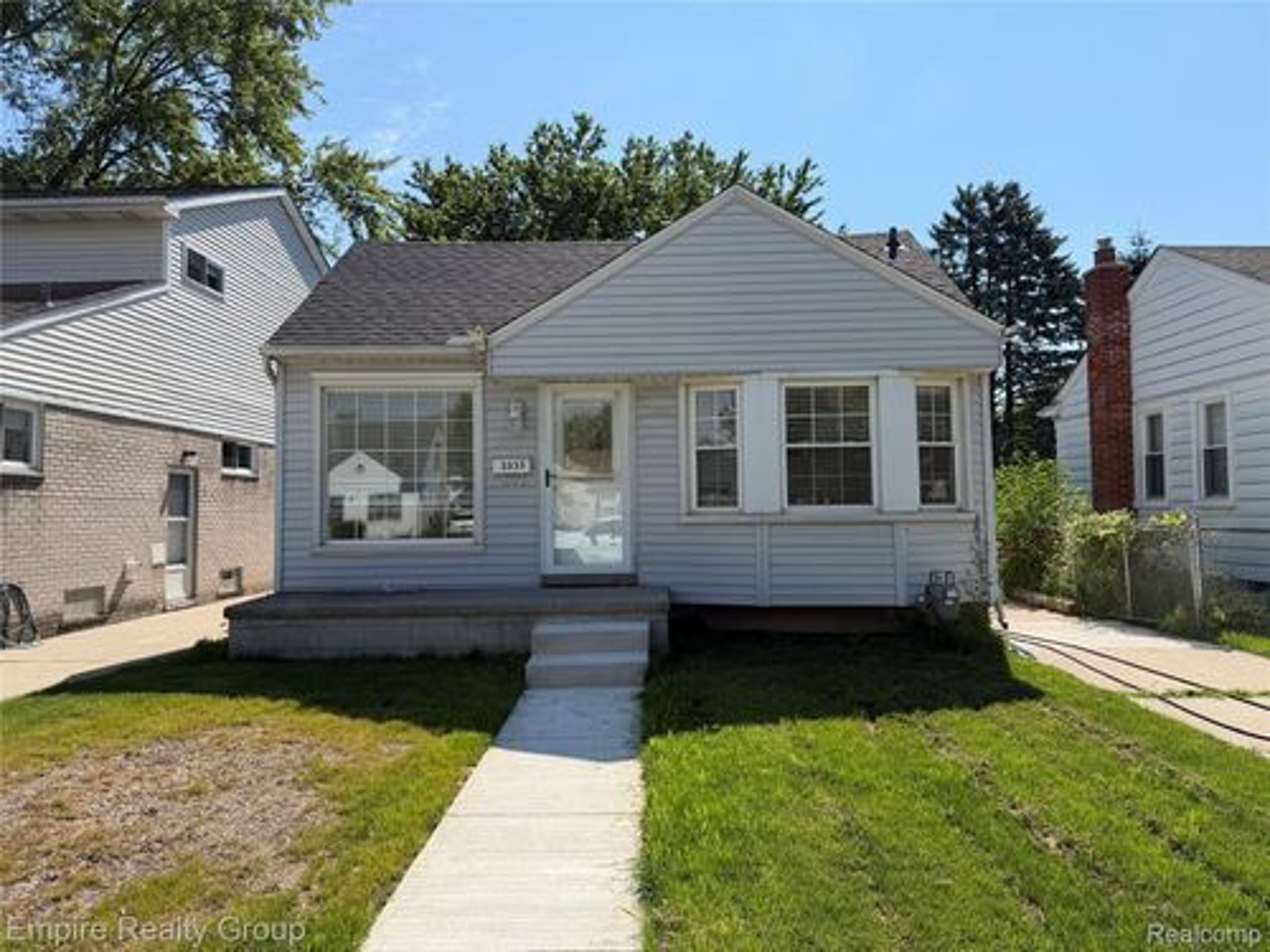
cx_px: 635
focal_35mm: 24
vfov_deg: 56.8
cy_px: 476
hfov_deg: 71.6
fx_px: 881
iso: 80
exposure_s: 1/4167
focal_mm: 6.76
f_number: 1.78
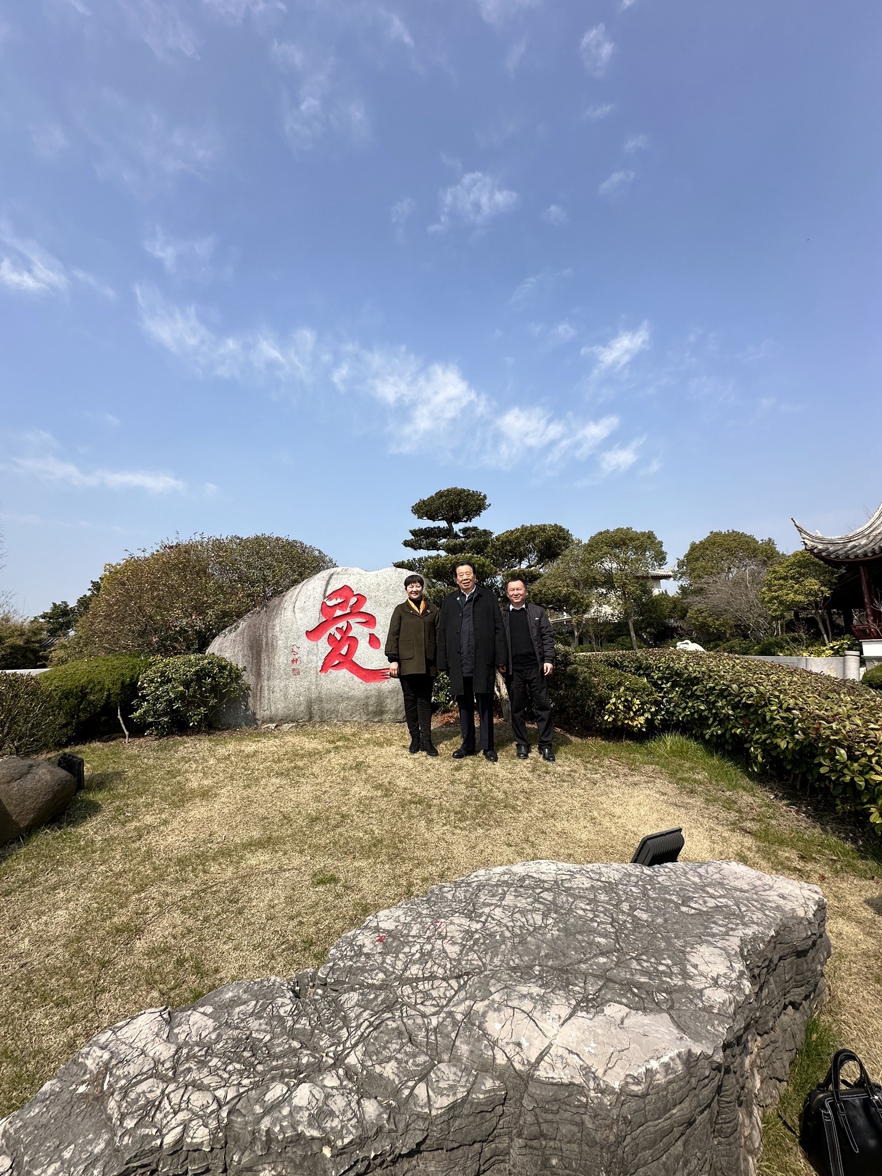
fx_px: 476
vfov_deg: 102.1
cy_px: 588
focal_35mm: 14
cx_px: 441
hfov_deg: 85.7
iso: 40
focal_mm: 2.22
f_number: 2.2
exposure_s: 1/1795
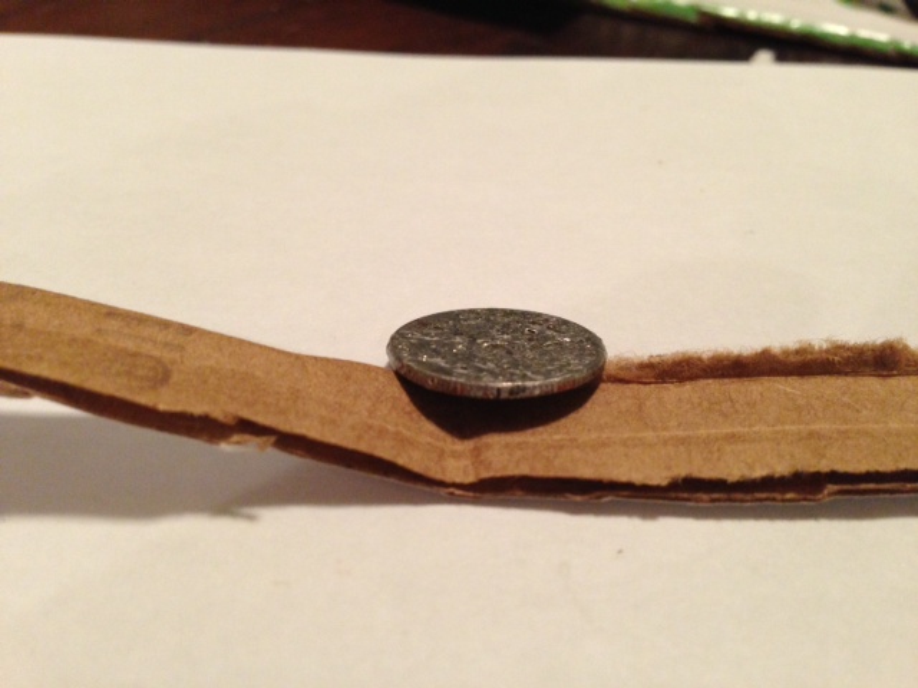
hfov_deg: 55.4
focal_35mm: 33
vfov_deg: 42.9
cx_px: 459
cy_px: 344
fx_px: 875
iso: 250
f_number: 2.4
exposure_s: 1/20
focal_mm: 4.13
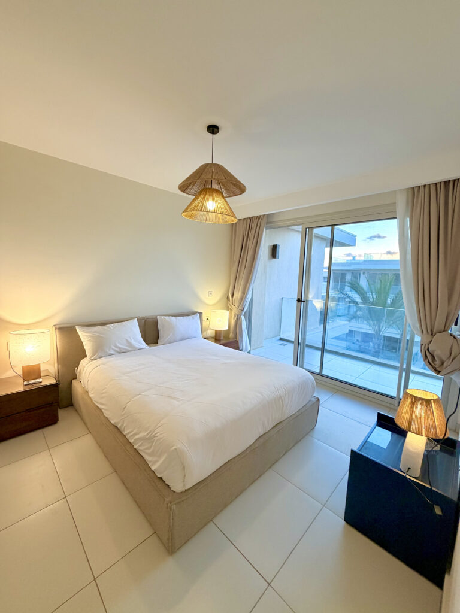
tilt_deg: -6.9
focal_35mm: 14
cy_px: 306
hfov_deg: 85.7
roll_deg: -1.9
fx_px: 248
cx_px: 230
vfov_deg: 102.1
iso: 200
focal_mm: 2.22
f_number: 2.2
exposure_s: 1/100
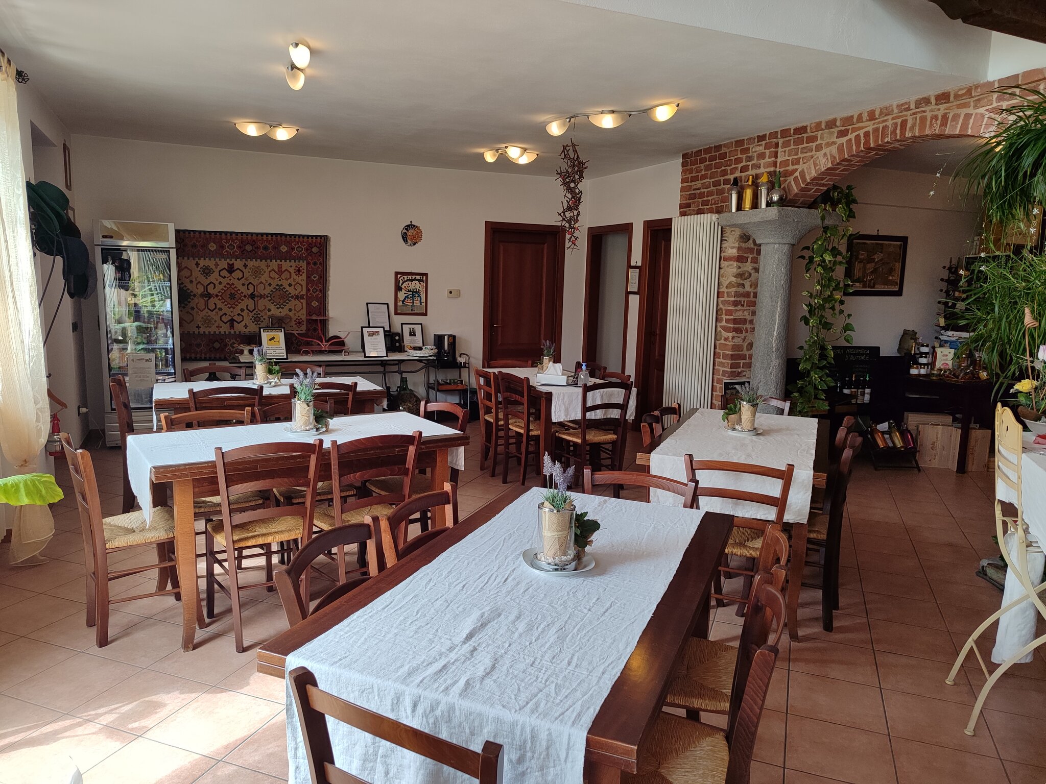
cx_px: 523
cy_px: 392
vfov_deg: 54.9
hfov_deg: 69.4
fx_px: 755
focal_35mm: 25
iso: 88
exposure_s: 1/100
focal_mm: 5.95
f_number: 1.89
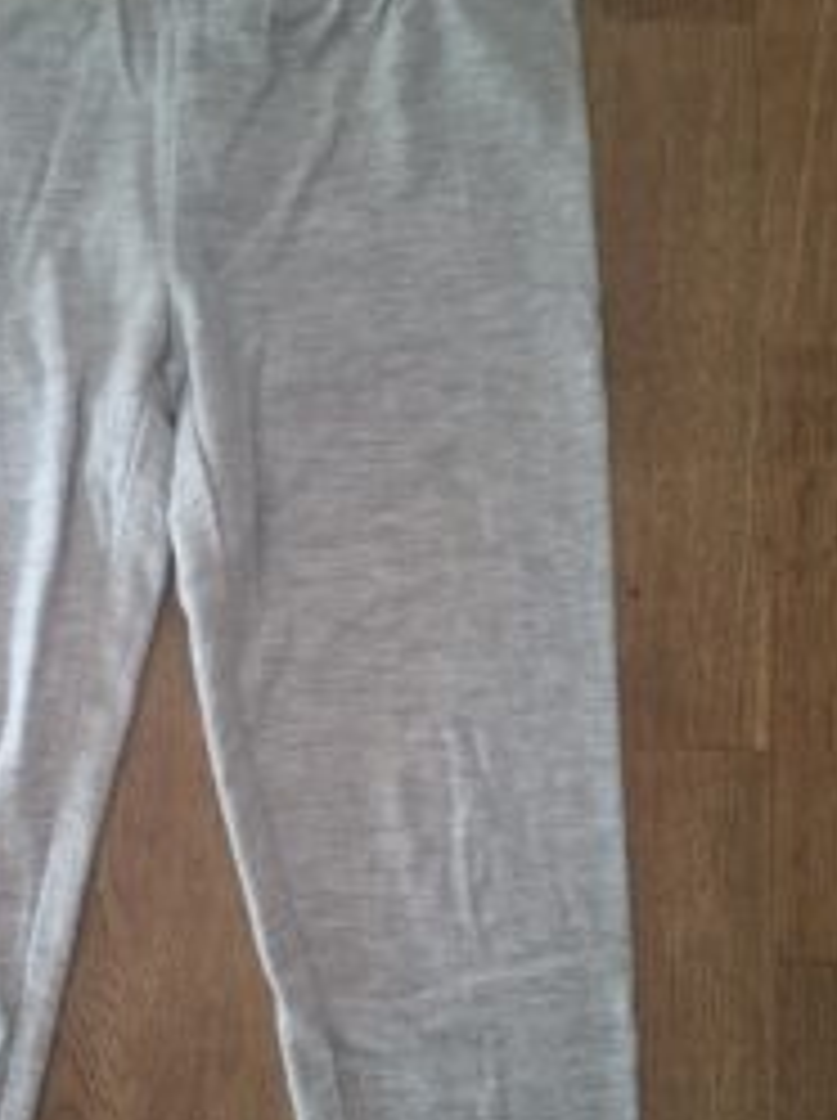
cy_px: 751
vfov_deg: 49.3
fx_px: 1196
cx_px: 180
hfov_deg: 37.3
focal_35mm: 37
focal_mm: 5.54
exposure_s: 1/60
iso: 250
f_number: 1.8
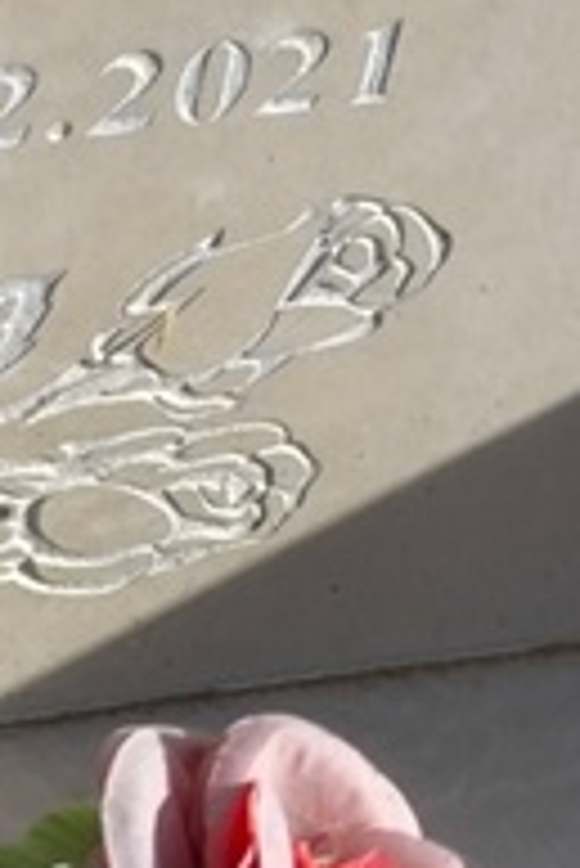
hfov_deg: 6.2
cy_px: -288
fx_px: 5186
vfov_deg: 9.4
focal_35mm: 215
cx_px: -609
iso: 50
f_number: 1.7
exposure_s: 1/1351
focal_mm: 4.71
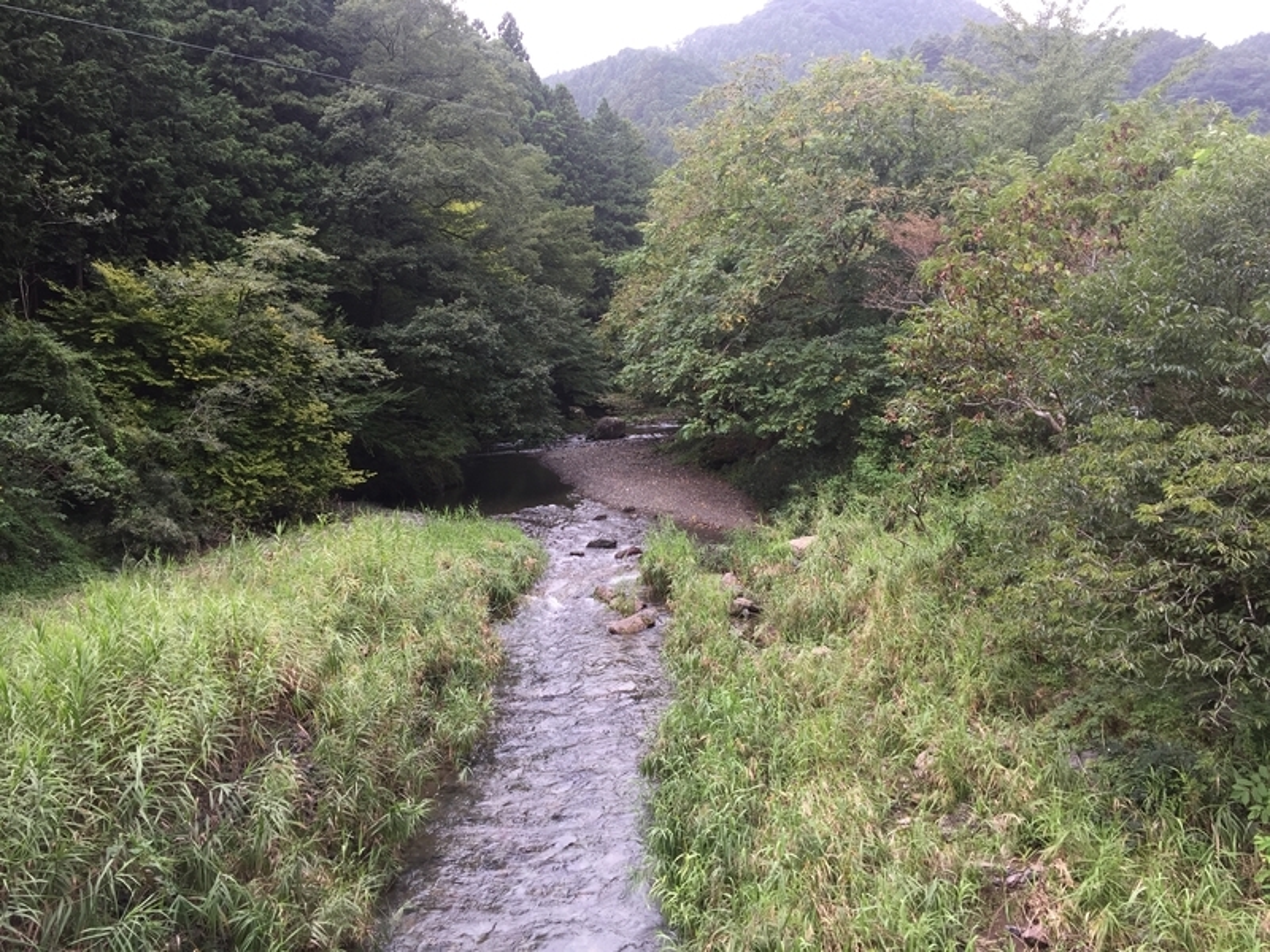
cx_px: 635
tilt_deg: -4.8
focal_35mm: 29
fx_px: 1064
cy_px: 476
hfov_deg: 61.7
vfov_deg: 48.2
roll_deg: +1.2
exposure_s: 1/120
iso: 32
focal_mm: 4.15
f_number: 2.2
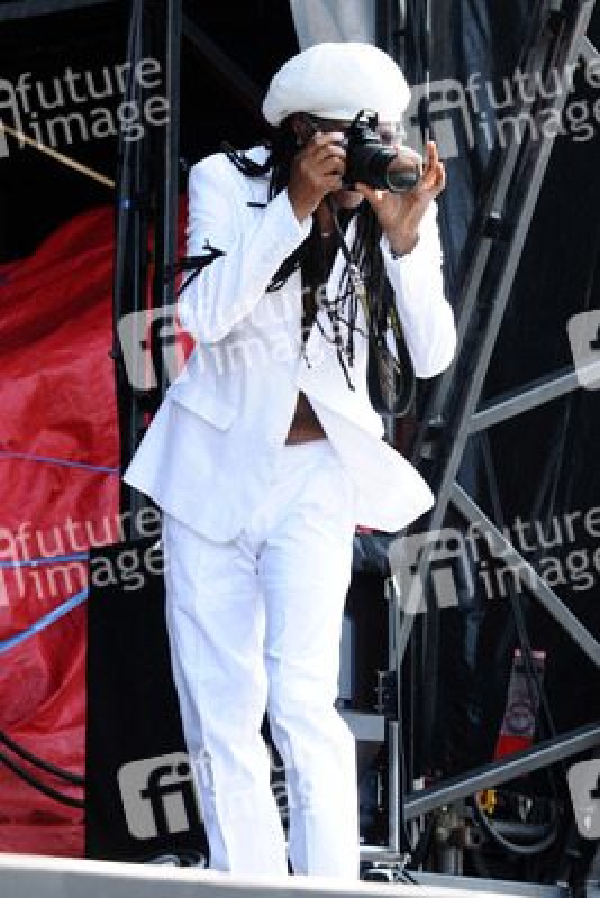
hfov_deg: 8.2
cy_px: 449
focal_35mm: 168
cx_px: 300
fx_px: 4196
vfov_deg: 12.2
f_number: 4.5
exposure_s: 1/400
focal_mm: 112
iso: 320
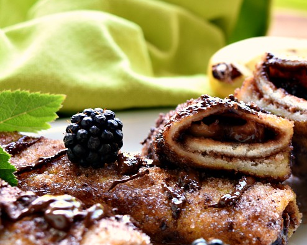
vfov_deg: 14.6
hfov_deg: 18.1
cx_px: 249
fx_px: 954
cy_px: 157
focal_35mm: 105
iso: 100
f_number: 6.3
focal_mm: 36
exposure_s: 1/10
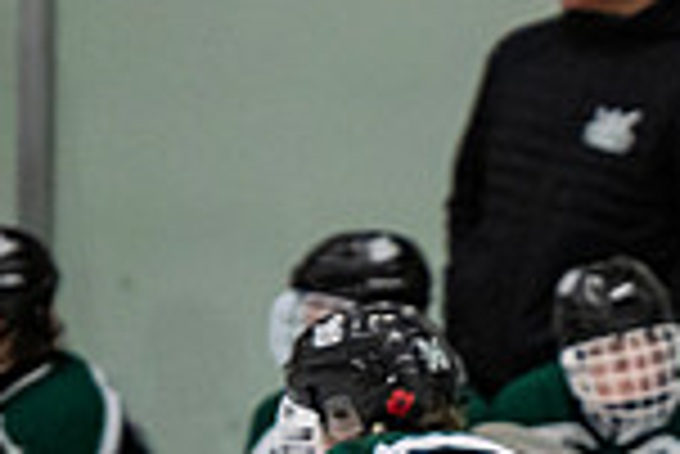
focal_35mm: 907
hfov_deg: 2.3
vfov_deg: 1.5
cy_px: 825
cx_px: 1665
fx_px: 17148
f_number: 3.2
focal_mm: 155
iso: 2000
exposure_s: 1/640
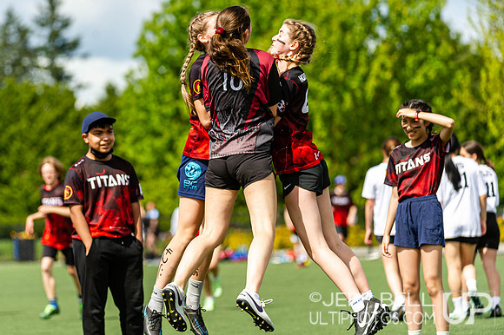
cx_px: 206
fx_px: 3380
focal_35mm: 242
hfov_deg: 8.5
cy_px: 133
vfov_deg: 5.7
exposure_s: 1/1600
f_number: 4
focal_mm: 200
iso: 320
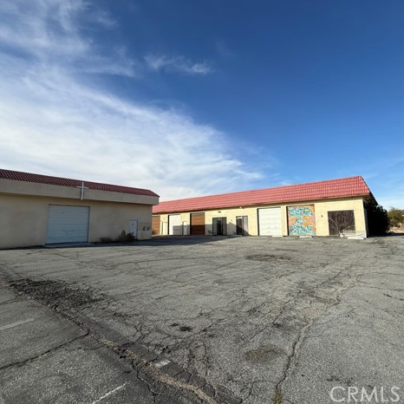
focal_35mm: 17
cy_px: 199
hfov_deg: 83.5
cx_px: 229
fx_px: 224
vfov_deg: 84.0
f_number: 2.2
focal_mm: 2.22
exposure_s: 1/2506
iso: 50
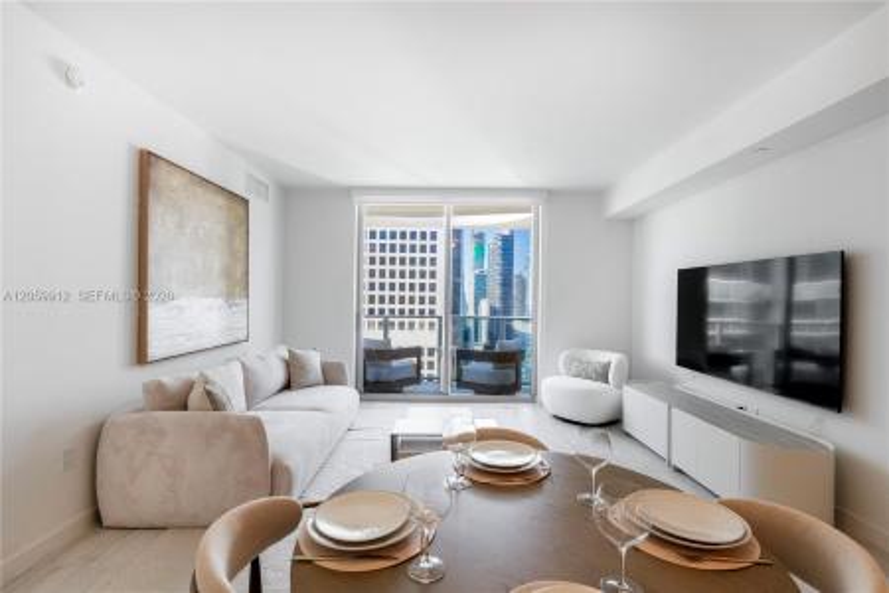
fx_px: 407
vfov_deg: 72.1
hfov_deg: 95.0
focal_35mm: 16
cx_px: 444
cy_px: 296
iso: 800
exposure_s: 1/25
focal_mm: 11
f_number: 8
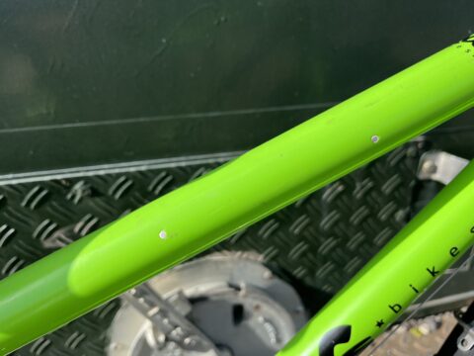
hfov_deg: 67.3
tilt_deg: -26.3
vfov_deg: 53.1
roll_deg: +1.9
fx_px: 356
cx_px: 237
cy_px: 178
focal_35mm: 26
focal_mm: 5.1
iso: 50
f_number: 1.6
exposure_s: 1/1923
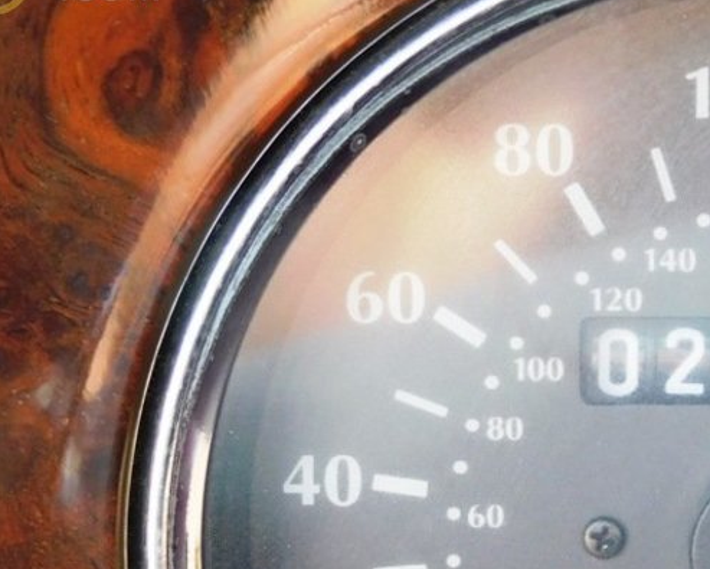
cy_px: 563
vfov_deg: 5.7
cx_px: 792
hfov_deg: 7.0
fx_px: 5740
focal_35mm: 273
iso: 160
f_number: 4.8
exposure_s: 1/30
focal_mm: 20.3
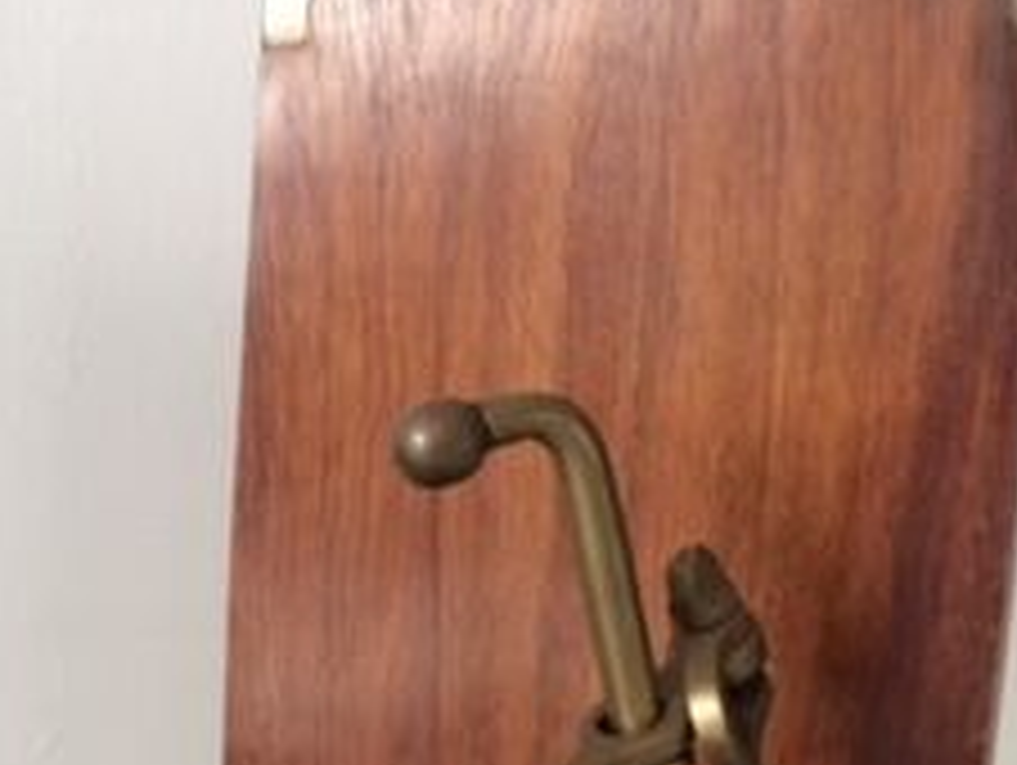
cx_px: -261
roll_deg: -1.4
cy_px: 693
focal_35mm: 82
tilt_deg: -12.2
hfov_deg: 21.7
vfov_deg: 17.7
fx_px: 2412
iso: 125
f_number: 2.2
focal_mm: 4.15
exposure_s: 1/33
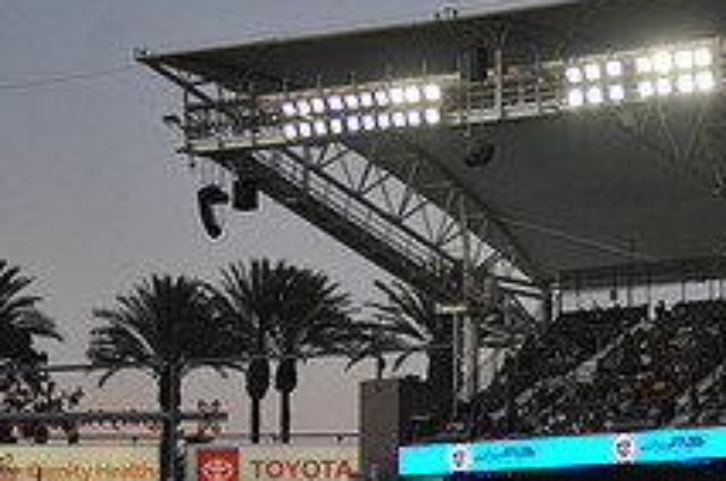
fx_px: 3843
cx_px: 743
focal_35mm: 191
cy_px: 481
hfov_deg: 10.7
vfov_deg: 7.1
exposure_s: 1/2500
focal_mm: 70
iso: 1600
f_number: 2.8
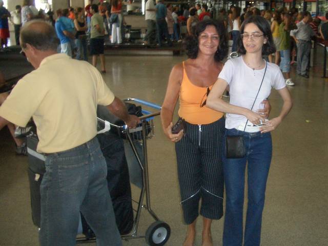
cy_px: 123
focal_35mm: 35
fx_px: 332
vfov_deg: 40.7
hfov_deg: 52.6
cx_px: 164
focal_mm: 5.8
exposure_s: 1/60
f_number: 2.6
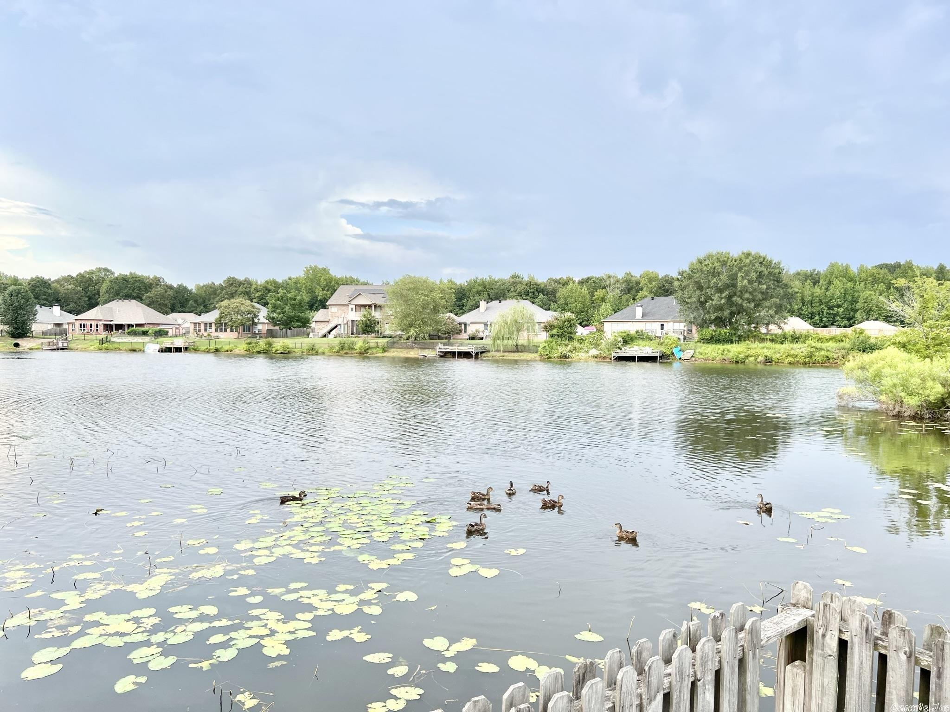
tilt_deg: -3.6
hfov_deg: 67.3
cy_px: 356
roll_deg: -0.9
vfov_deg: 53.1
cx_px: 475
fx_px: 714
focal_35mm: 26
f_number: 1.5
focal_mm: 5.7
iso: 50
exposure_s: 1/1029
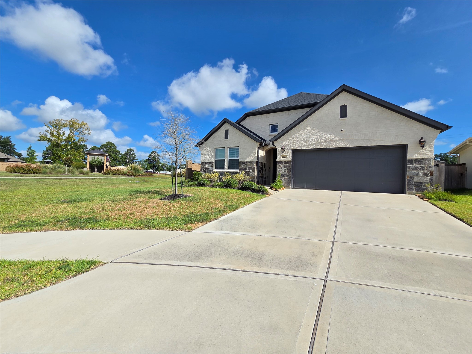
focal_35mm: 13
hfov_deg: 106.2
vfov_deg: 89.9
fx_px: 177
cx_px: 236
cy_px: 177
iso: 50
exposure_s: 1/2346
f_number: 2.2
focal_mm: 2.2
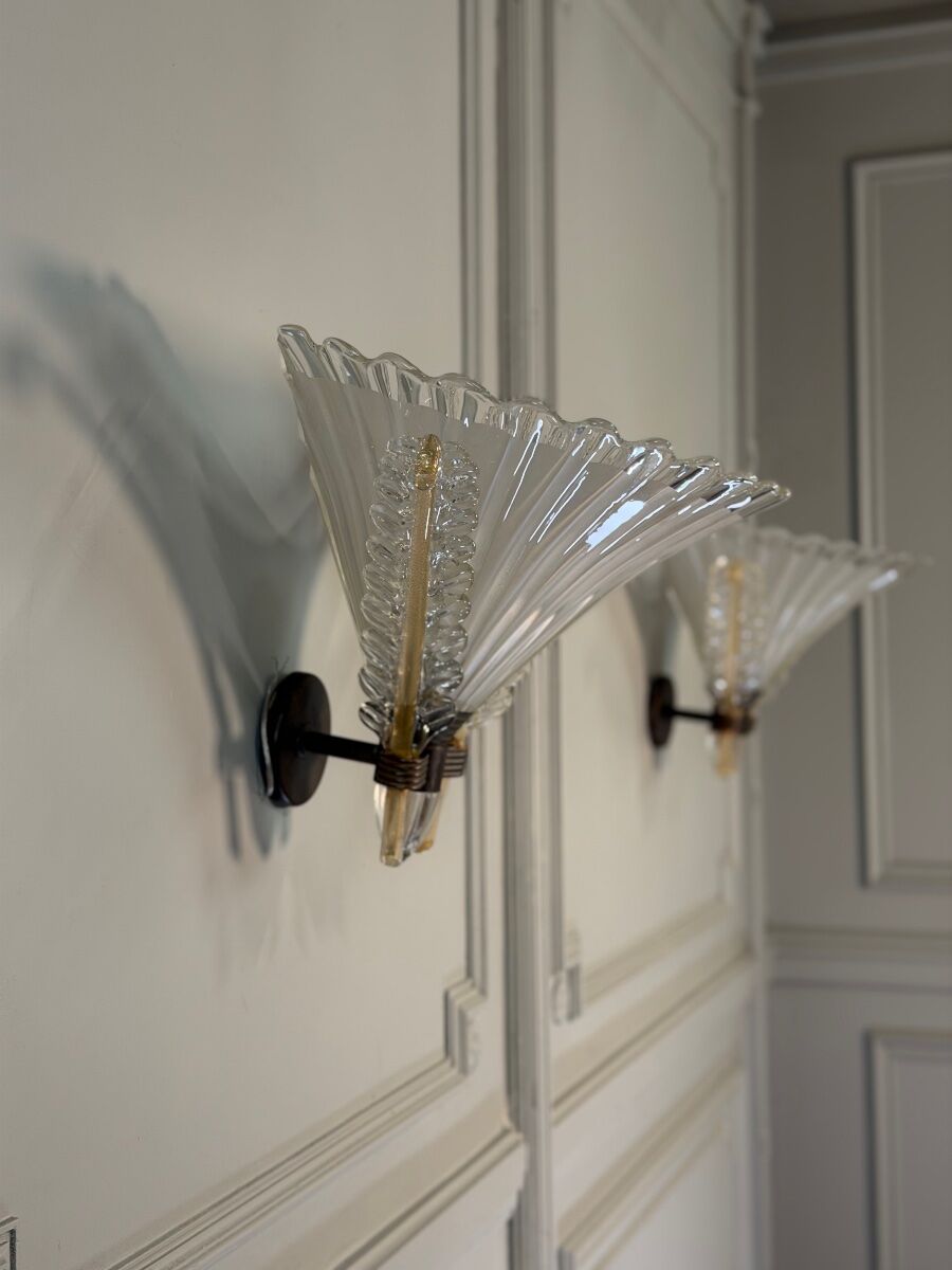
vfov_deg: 39.7
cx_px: 476
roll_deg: +1.4
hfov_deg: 30.3
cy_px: 635
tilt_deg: +0.4
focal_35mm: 48
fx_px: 1760
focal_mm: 6.76
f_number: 1.78
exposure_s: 1/50
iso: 100
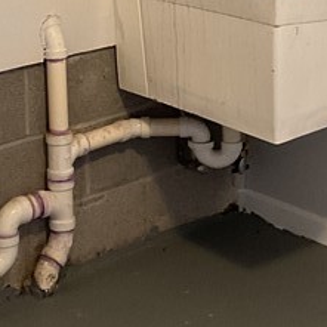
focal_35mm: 119
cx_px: 141
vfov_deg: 14.5
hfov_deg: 14.6
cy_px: 12
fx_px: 1272
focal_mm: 3
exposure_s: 1/40
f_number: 1.8
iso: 200
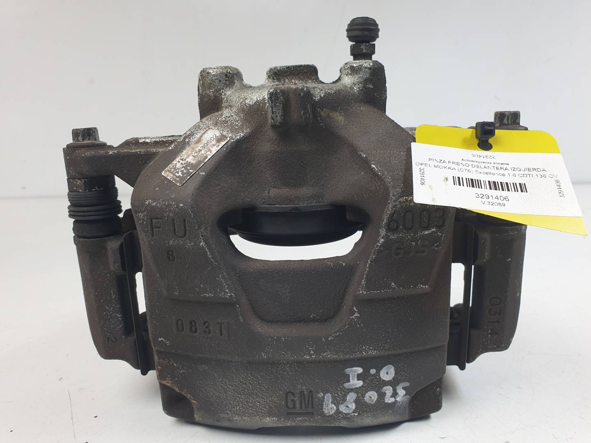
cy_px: 222
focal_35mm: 26
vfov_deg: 53.1
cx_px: 296
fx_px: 444
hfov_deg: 67.3
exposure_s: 1/100
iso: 50
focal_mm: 4.3
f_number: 2.4
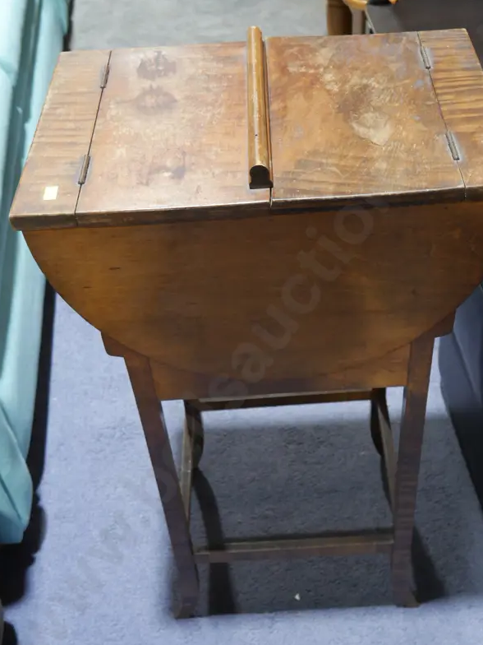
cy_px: 322
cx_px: 279
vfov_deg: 40.4
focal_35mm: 47
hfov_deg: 30.8
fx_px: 874
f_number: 4
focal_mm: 18
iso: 800
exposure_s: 1/60
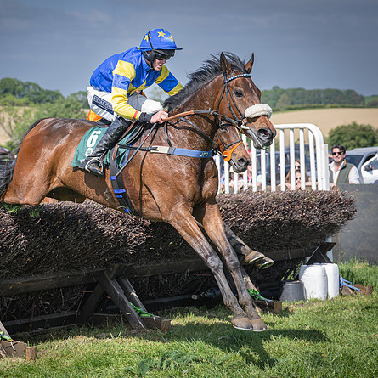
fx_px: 1359
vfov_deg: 15.8
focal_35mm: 110
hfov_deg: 15.8
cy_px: 184
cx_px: 159
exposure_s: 1/1600
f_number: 4
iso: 200
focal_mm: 70
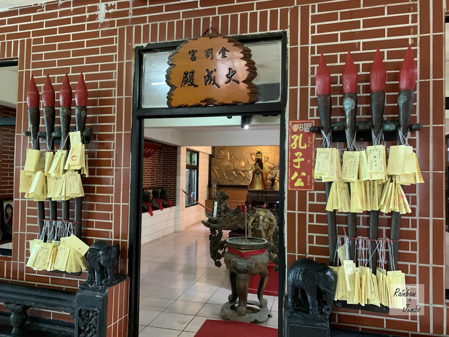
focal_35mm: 26
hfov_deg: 67.3
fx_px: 337
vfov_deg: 53.1
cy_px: 168
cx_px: 224
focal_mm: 4.25
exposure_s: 1/30
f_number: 1.8
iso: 400
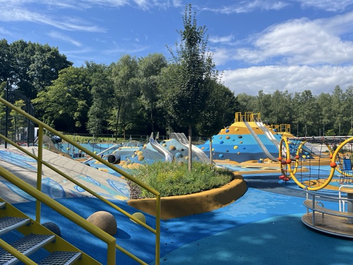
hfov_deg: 67.3
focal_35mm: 26
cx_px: 176
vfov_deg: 53.1
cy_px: 132
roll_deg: +1.7
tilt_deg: +2.3
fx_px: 265
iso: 50
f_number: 1.6
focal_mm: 5.1
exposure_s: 1/2410
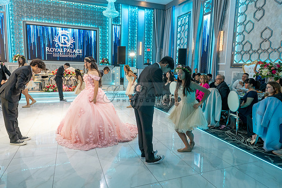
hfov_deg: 73.7
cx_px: 141
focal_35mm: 24
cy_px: 94
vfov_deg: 53.2
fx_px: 188
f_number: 5
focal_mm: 24
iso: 1000
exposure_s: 1/125
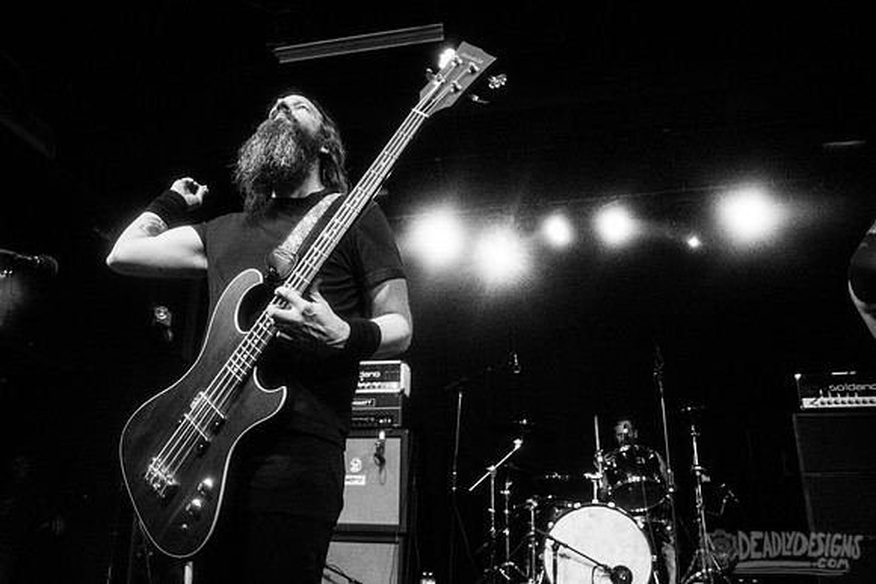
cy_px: 364
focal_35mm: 25
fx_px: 607
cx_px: 386
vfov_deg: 50.9
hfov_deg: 71.3
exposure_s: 1/200
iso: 3200
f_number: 3.2
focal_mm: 20
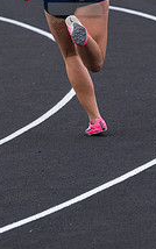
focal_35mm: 579
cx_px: 75
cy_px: -9
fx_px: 3933
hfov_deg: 2.3
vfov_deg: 3.6
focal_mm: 180
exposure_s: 1/2000
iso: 1250
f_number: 5
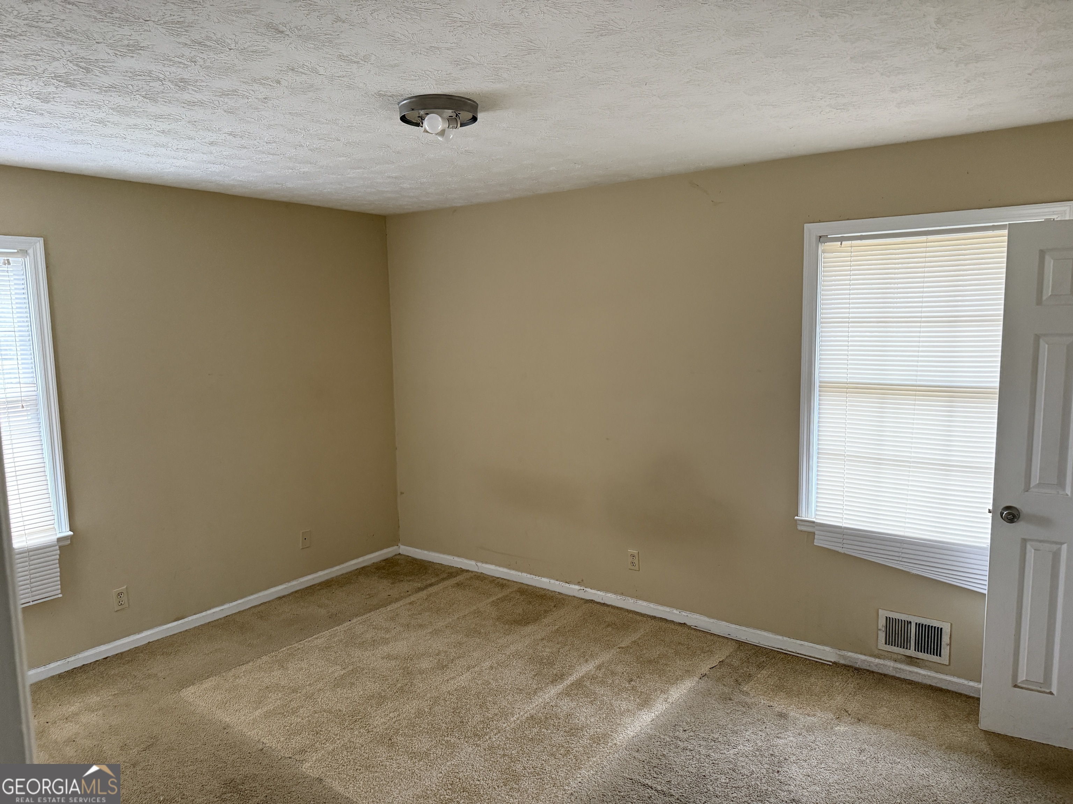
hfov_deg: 71.6
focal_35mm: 24
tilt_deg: -6.1
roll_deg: +1.1
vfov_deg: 56.8
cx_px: 536
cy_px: 402
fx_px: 744
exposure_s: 1/60
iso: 400
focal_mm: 6.76
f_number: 1.78
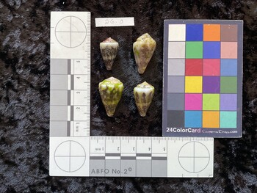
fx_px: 215
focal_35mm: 29
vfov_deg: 48.3
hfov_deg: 61.6
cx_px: 128
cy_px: 96
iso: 50
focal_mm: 3
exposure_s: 1/60
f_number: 1.8
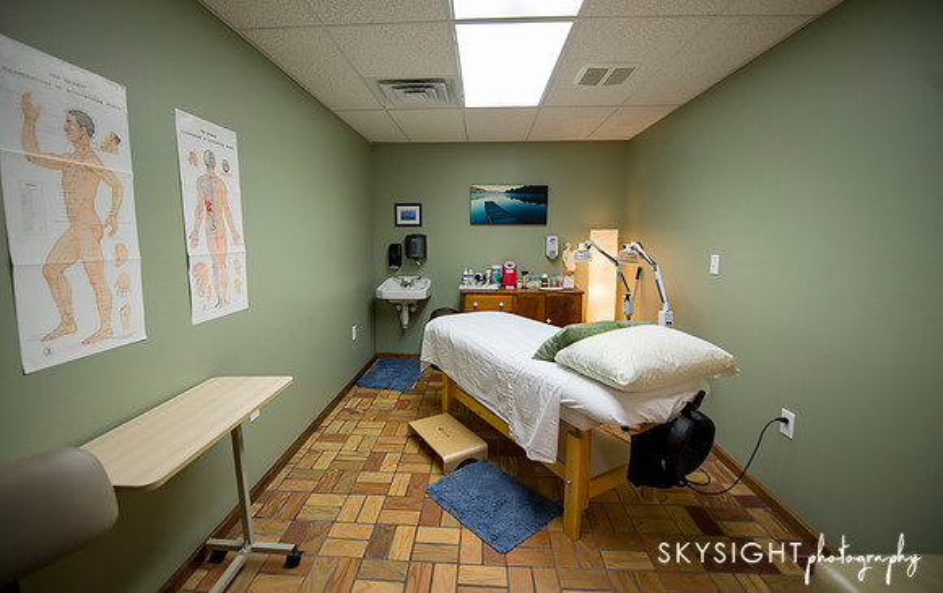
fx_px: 375
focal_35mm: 15
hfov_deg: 103.0
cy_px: 285
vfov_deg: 76.7
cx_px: 466
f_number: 2.8
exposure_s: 1/100
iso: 400
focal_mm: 14
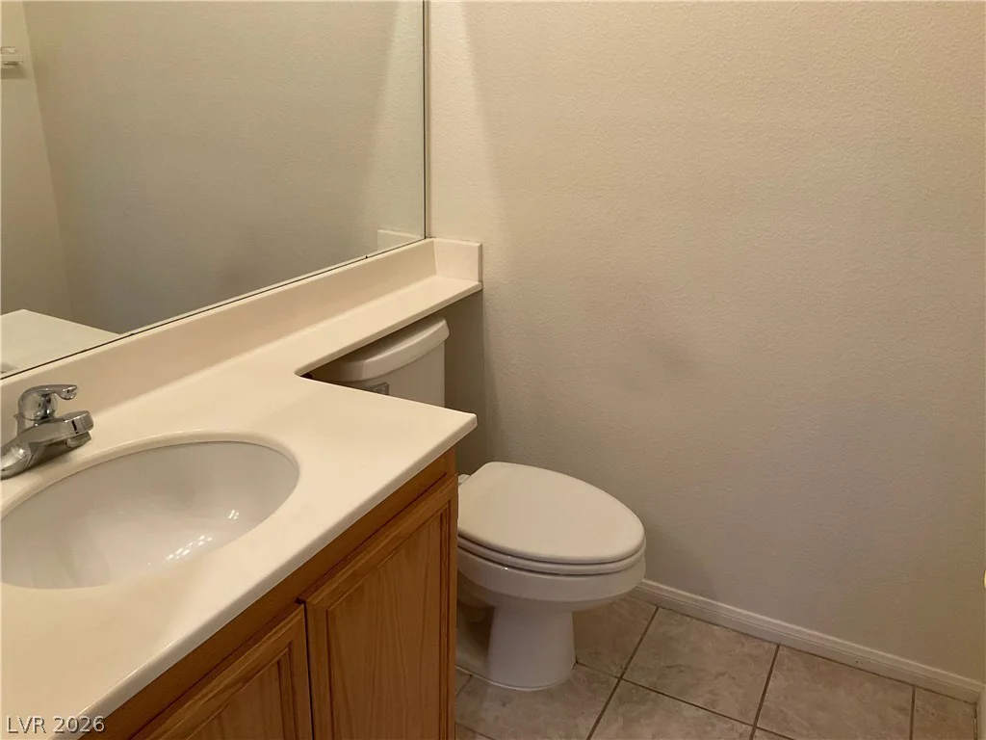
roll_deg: -1.7
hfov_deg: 61.7
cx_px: 493
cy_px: 370
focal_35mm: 29
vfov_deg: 48.2
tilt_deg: -19.9
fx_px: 826
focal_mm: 3
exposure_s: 1/60
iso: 100
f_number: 1.8
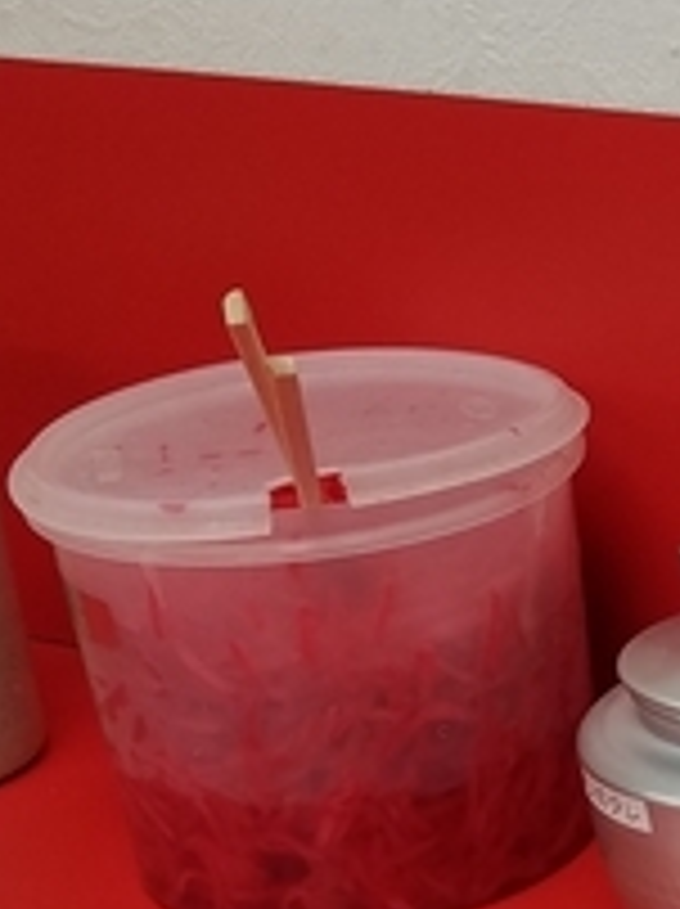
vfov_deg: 19.0
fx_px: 2704
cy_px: 688
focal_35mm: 103
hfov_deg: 13.2
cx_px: 1148
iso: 100
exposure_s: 1/120
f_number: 1.7
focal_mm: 4.2
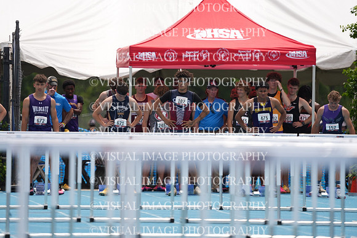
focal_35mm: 600
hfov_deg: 3.4
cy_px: 119
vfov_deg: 2.3
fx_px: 5951
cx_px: 178
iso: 500
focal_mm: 600
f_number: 6.3
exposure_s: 1/2500
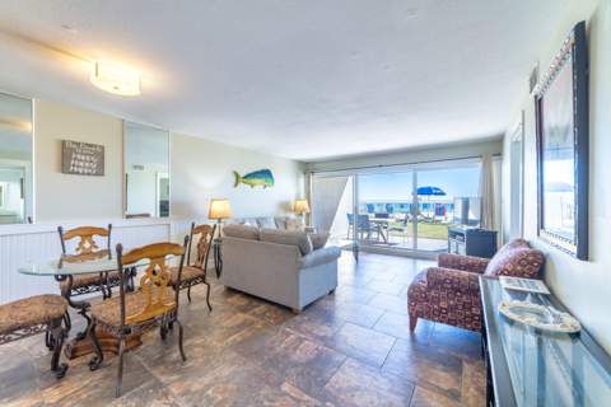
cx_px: 306
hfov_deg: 104.3
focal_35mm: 14
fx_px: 238
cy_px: 204
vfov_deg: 81.2
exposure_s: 1/250
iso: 100
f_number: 8
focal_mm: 14
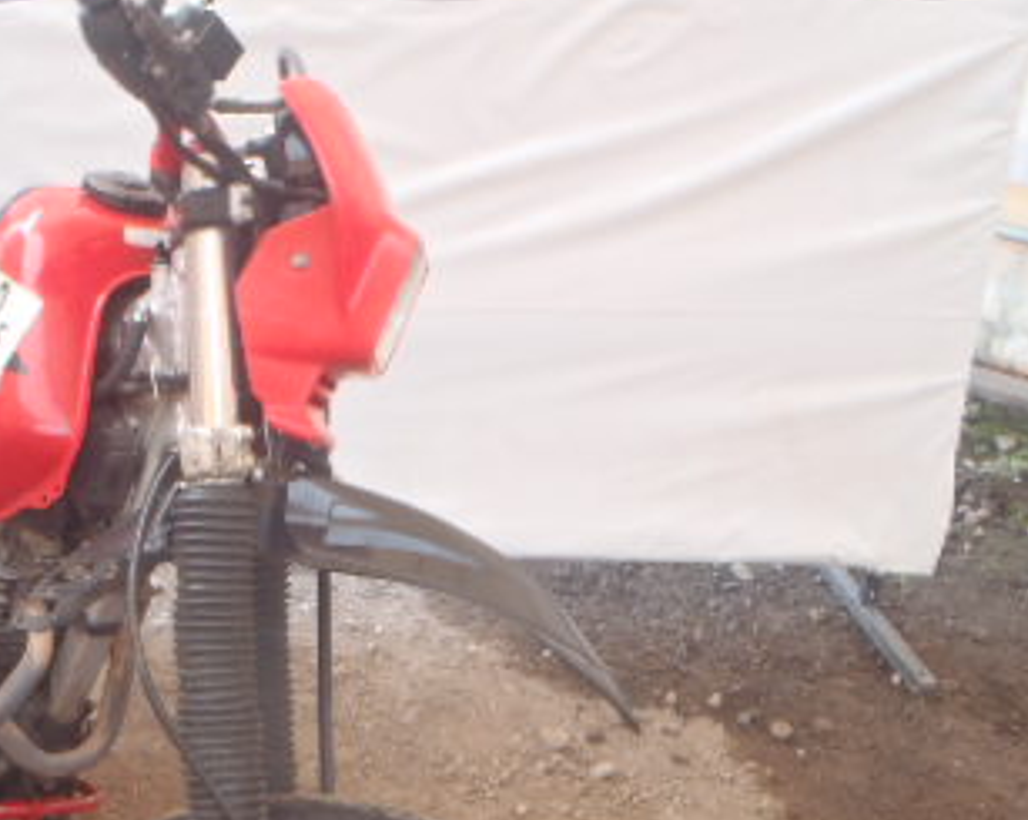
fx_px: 1733
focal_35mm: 57
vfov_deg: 26.0
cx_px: 97
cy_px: 696
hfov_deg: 31.5
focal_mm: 5
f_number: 3.5
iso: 80
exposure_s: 1/60
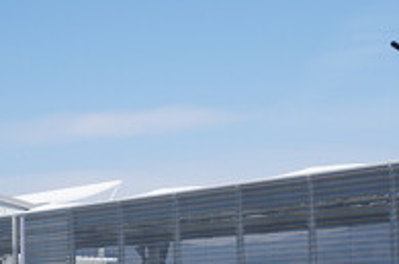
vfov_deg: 17.3
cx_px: 147
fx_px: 852
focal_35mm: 77
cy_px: 249
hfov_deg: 26.3
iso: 200
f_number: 11
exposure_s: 1/250
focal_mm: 25
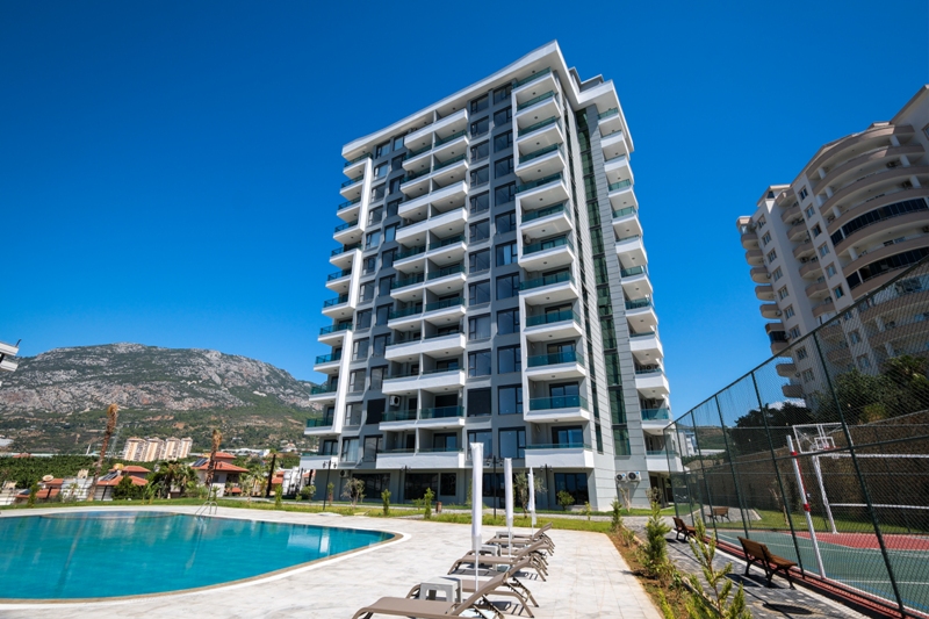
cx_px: 464
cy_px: 310
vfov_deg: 73.7
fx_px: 413
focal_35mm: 16
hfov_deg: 96.7
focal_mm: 10.5
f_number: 7.1
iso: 125
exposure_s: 1/320
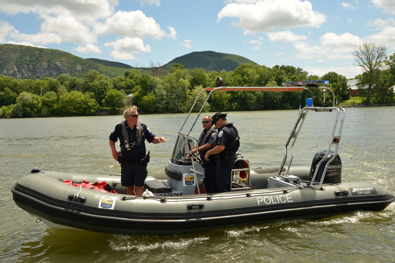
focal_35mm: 35
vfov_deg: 37.9
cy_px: 132
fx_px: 384
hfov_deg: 54.4
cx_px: 198
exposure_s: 1/250
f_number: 13
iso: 320
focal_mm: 35
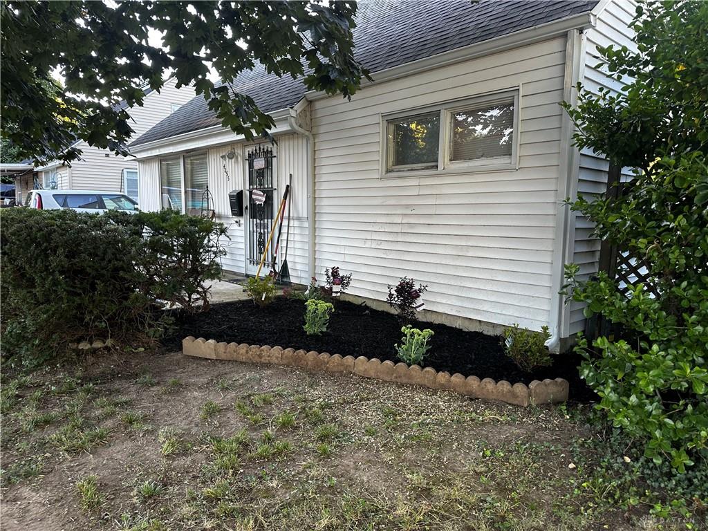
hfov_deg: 71.6
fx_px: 491
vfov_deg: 56.8
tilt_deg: -5.4
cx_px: 354
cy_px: 266
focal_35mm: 24
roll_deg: -0.8
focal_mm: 6.86
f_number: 1.78
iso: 80
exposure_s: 1/121
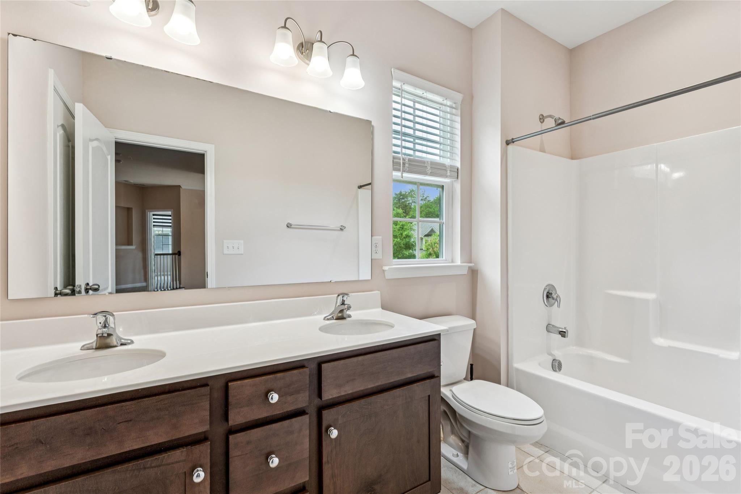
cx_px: 370
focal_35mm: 16
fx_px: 335
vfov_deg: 72.7
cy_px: 247
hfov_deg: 95.7
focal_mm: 16.3
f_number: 9
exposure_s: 1/10
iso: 100
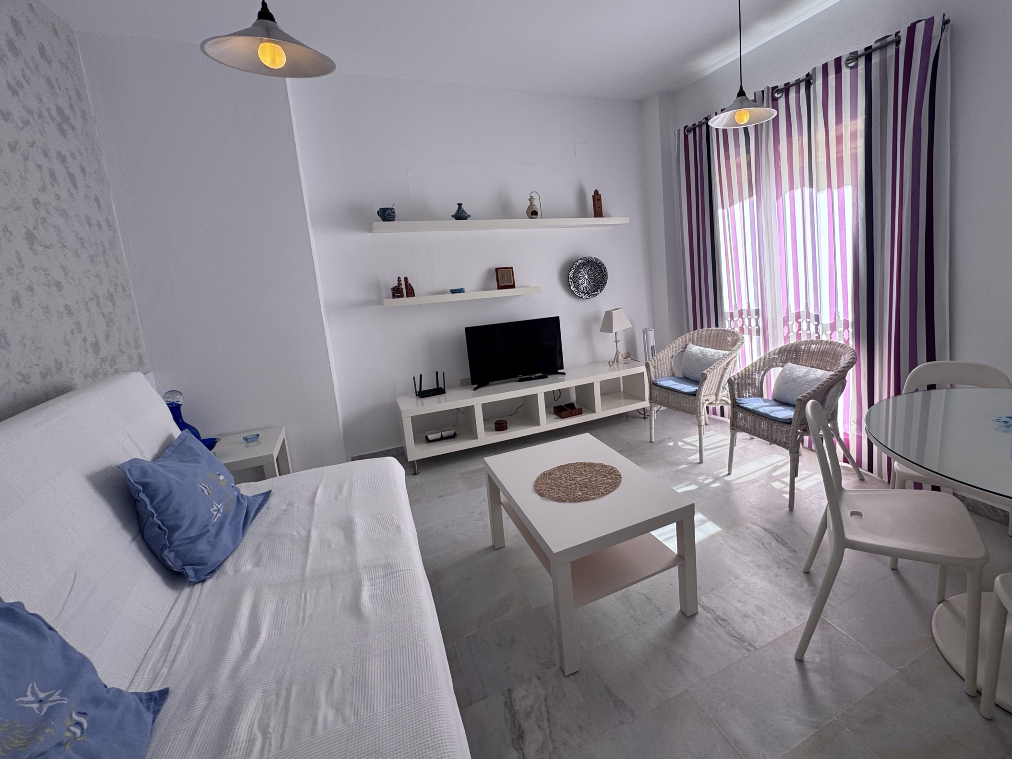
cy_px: 341
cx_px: 613
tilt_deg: -9.0
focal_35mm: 17
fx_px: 497
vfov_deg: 74.5
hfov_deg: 89.7
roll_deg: +3.6
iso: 40
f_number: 2.2
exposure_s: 1/167
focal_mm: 2.22
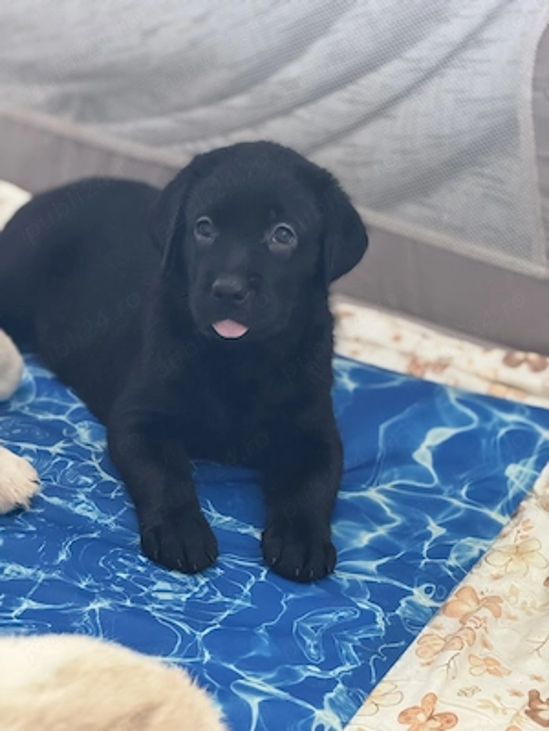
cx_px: 274
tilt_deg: -24.0
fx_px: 2538
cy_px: 366
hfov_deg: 12.3
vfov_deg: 16.4
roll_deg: -9.4
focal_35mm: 120
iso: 640
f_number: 2.8
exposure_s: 1/60
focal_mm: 15.66
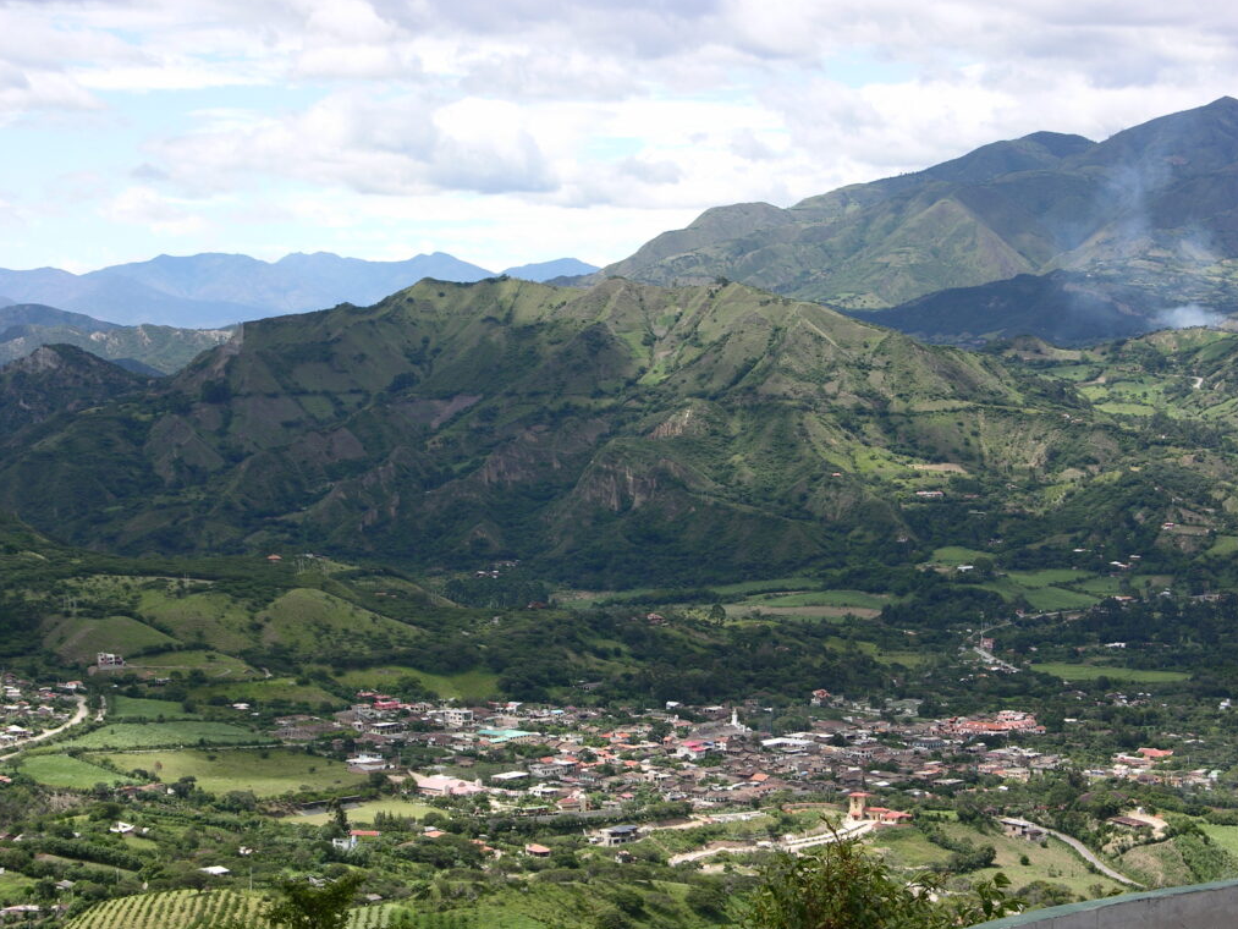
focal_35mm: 94
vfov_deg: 15.7
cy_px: 462
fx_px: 3362
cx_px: 616
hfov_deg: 20.9
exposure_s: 1/211
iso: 50
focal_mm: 23.7
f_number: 6.4
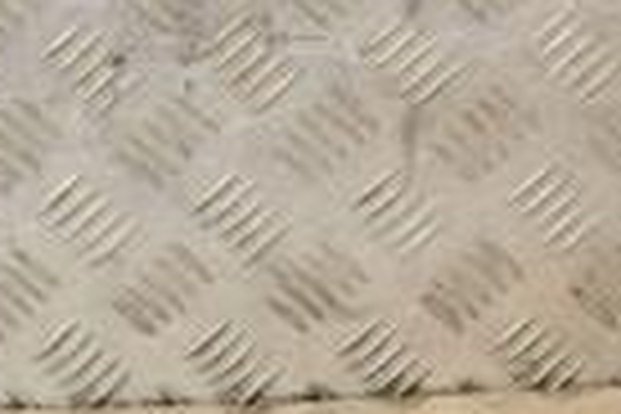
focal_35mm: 170
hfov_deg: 11.6
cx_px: -302
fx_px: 2932
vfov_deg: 7.9
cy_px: 608
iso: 800
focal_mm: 26
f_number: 5.6
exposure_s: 1/200
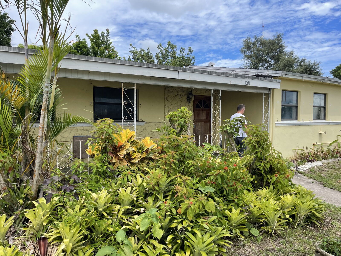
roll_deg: -0.2
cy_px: 128
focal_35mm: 26
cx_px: 170
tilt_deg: -2.6
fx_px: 256
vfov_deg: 53.1
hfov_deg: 67.3
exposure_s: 1/2165
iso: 32
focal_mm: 5.1
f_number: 1.6
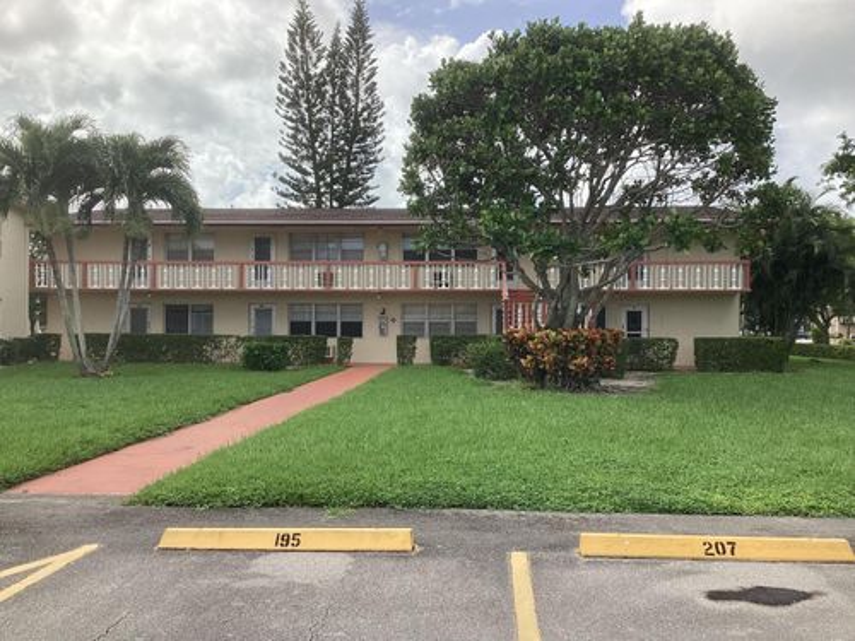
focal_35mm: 31
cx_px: 428
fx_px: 766
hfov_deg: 58.4
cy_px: 320
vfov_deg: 45.4
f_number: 2.4
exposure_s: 1/1087
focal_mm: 3.3
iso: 25
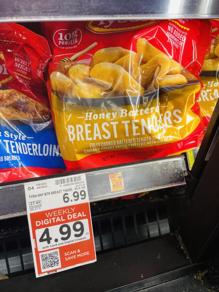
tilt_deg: -40.1
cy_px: 146
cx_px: 110
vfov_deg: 67.3
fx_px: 219
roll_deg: -1.4
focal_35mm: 26
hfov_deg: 53.1
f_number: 1.6
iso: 125
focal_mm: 4.2
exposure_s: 1/120
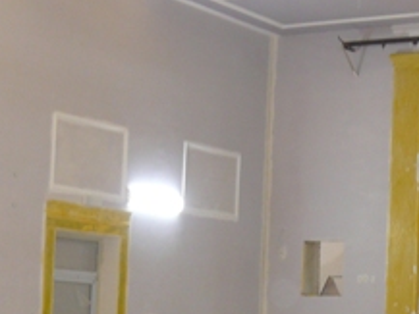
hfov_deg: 18.4
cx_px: 340
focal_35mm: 106
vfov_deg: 13.9
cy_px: 220
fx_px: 1284
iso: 125
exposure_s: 1/8
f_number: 2.8
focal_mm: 6
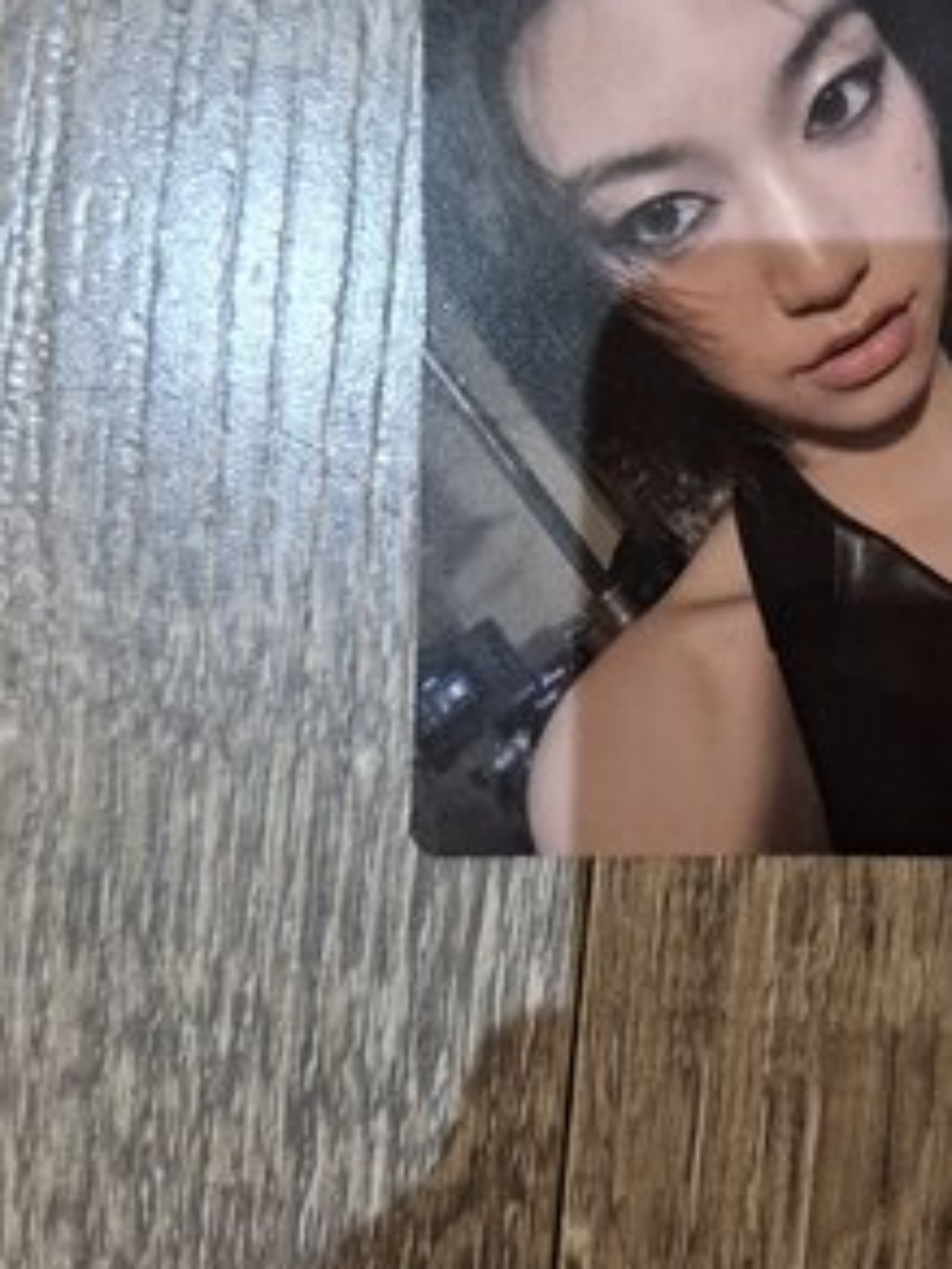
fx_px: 1540
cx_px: 796
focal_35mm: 42
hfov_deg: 33.1
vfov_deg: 43.8
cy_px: 372
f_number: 1.8
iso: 320
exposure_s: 1/30
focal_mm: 5.54
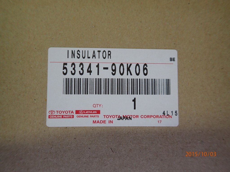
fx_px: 166
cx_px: 115
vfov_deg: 54.9
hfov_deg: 69.4
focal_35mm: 25
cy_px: 86
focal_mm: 4.5
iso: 100
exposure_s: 1/60
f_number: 2
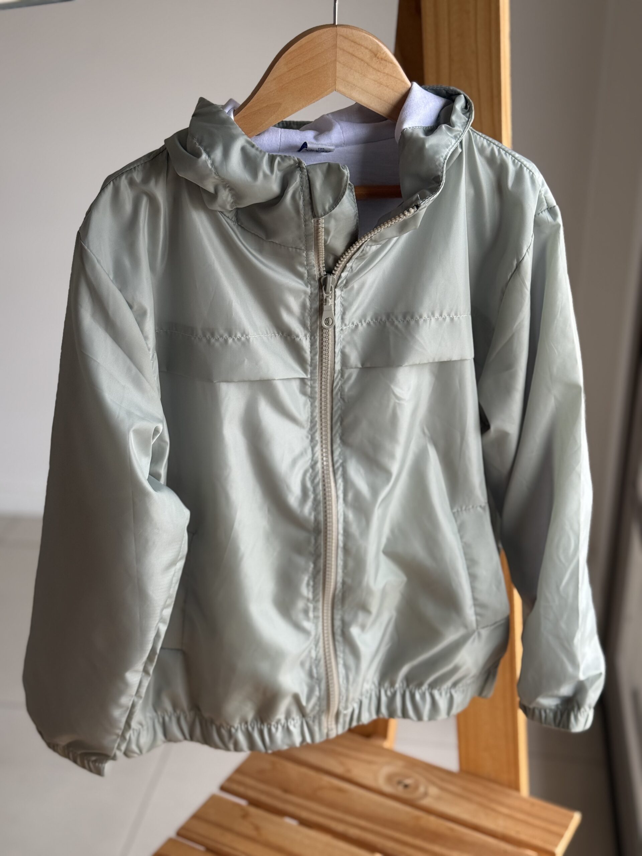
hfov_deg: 30.3
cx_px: 321
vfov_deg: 39.7
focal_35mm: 48
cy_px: 428
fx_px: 1187
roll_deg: -0.5
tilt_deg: -22.7
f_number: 1.78
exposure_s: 1/561
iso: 80
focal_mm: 6.76
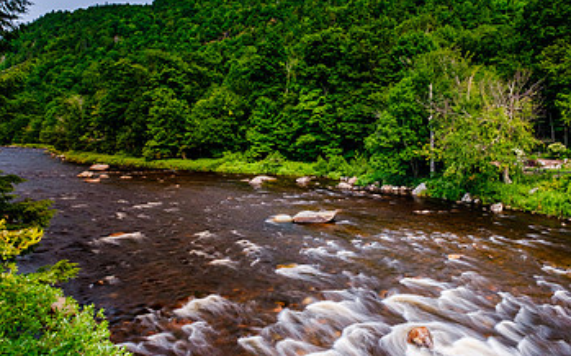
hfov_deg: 68.4
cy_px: 173
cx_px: 381
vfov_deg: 47.6
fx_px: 405
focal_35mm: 26
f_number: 8
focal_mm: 10
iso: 160
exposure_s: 1
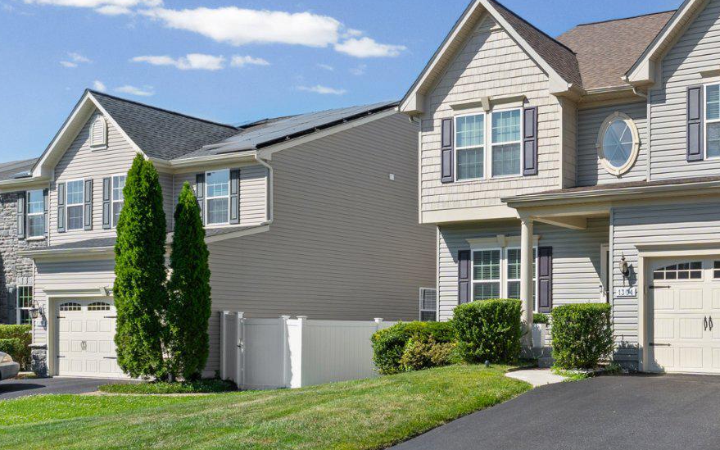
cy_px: 221
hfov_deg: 44.4
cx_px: 710
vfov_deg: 33.6
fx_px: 746
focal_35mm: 38
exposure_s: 1/250
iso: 160
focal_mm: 16
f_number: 9
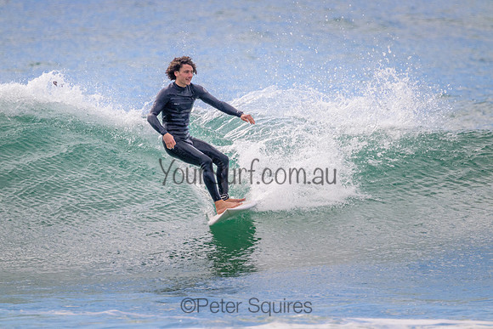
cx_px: 246
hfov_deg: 2.6
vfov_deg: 1.7
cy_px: 164
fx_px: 10958
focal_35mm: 800
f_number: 13
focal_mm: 800
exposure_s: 1/2000
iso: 2000
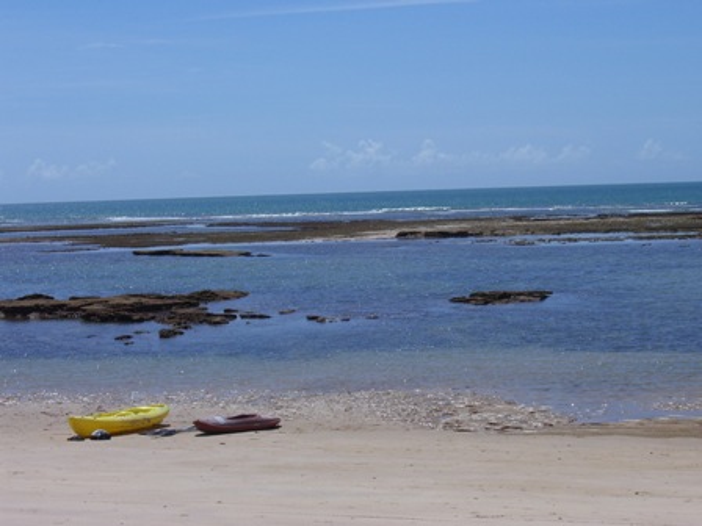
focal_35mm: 82
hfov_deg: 23.8
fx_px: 1663
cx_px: 351
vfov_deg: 18.0
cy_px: 263
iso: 80
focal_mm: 13.5
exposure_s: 1/500
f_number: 8
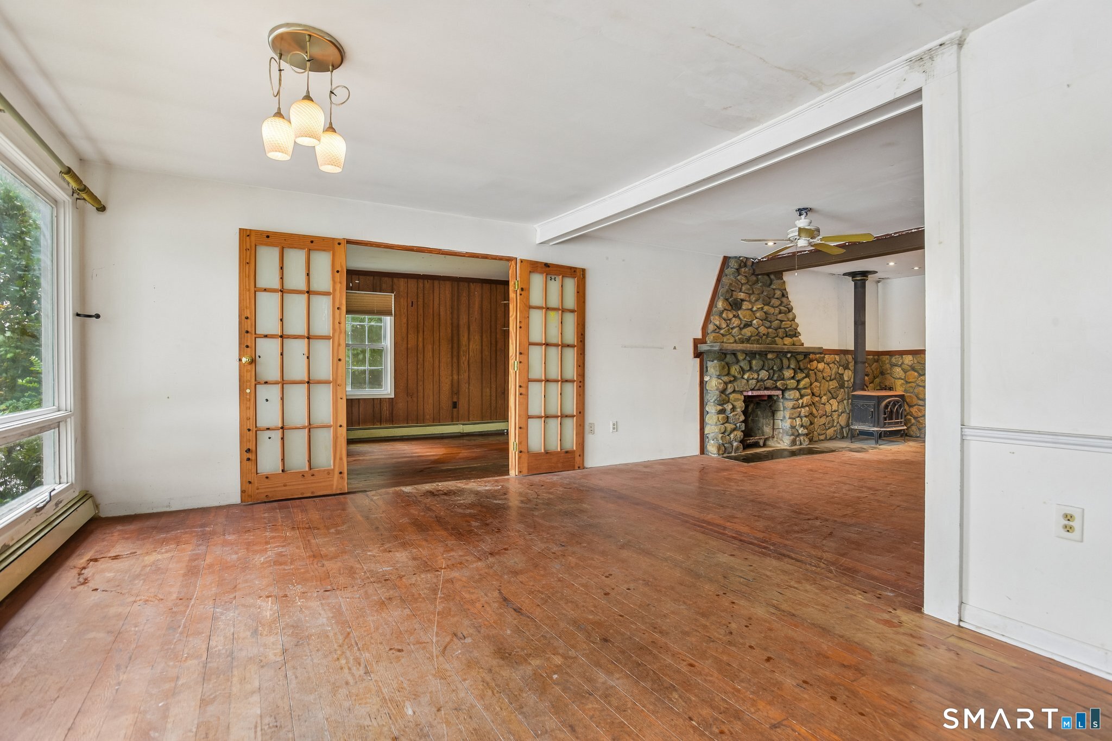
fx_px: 525
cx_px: 556
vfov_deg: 70.4
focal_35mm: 17
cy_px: 370
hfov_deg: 93.3
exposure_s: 1/6
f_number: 11
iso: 400
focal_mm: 17
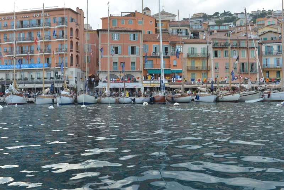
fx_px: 284
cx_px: 142
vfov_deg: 36.9
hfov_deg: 53.1
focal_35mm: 36
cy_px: 95
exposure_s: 1/320
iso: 3200
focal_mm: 36
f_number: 8
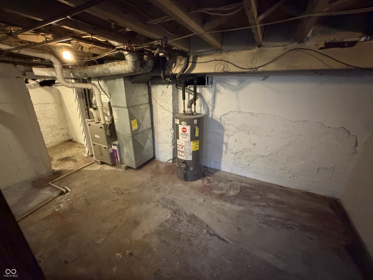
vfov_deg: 85.7
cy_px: 140
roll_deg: +0.1
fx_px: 151
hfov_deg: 102.1
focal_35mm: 14
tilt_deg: -18.4
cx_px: 186
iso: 1250
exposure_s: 1/30
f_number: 2.2
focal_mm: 2.22
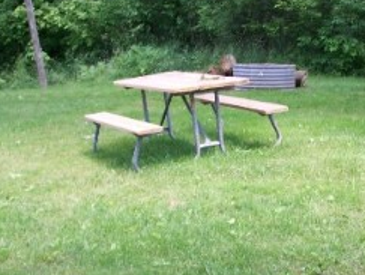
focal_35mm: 78
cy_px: 147
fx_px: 824
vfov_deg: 18.9
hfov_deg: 24.5
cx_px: 303
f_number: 2.8
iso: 80
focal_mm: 6.2
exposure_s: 1/152
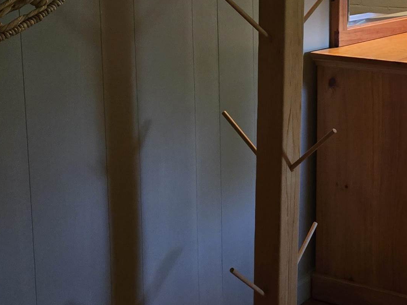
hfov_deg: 27.8
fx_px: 776
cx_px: 397
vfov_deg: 22.0
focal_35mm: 66
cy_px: 71
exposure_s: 1/60
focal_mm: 5.4
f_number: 1.8
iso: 1000
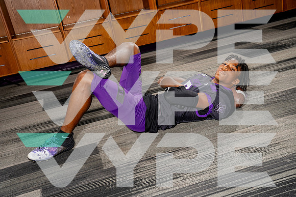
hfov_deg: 44.5
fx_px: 362
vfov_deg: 30.5
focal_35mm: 44
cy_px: 98
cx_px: 148
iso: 100
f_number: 5.6
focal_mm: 44
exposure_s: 1/250
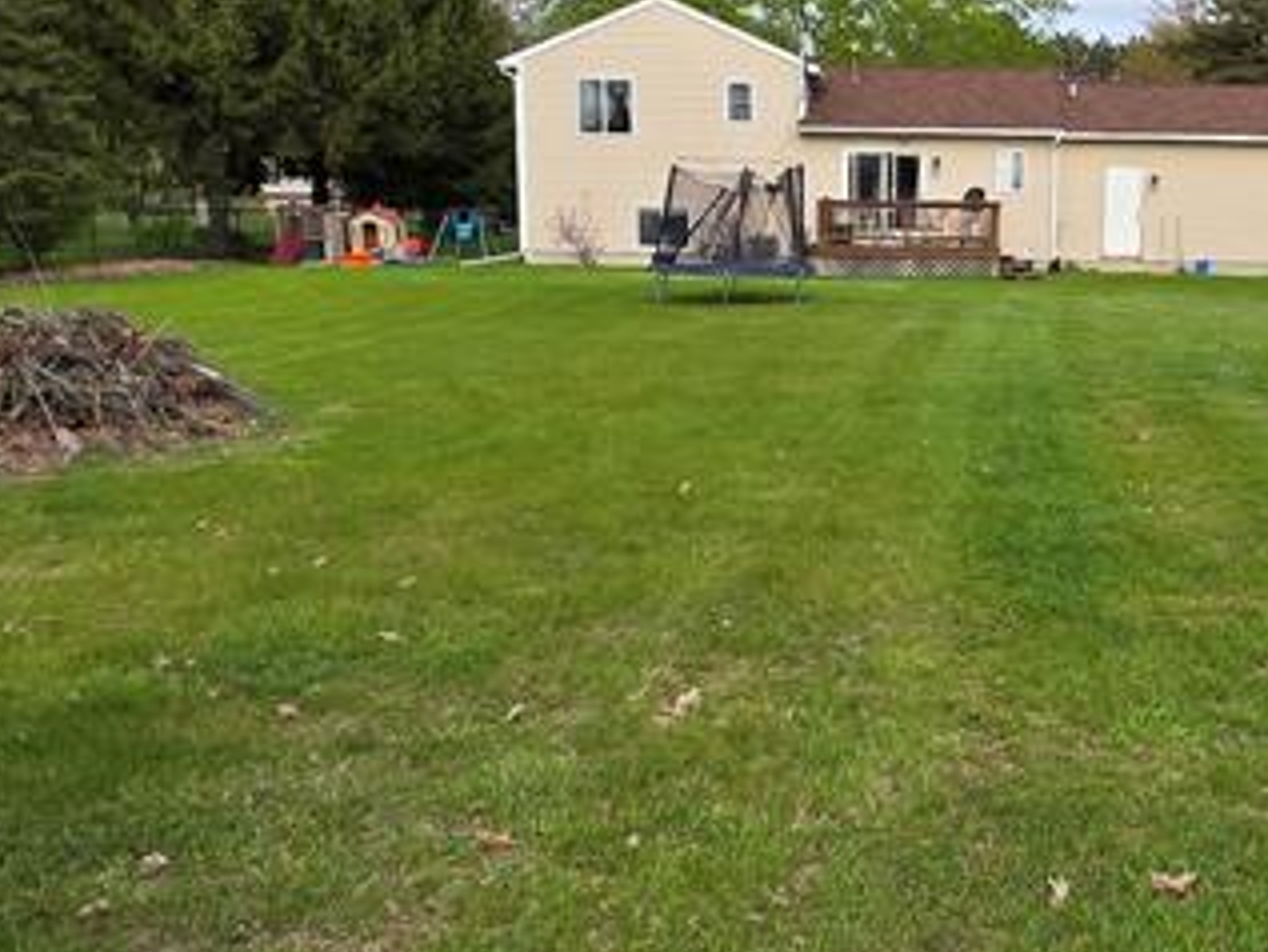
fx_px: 1539
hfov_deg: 43.3
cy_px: 568
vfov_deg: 34.3
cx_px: 960
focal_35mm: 42
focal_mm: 2.2
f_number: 1.9
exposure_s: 1/614
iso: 40
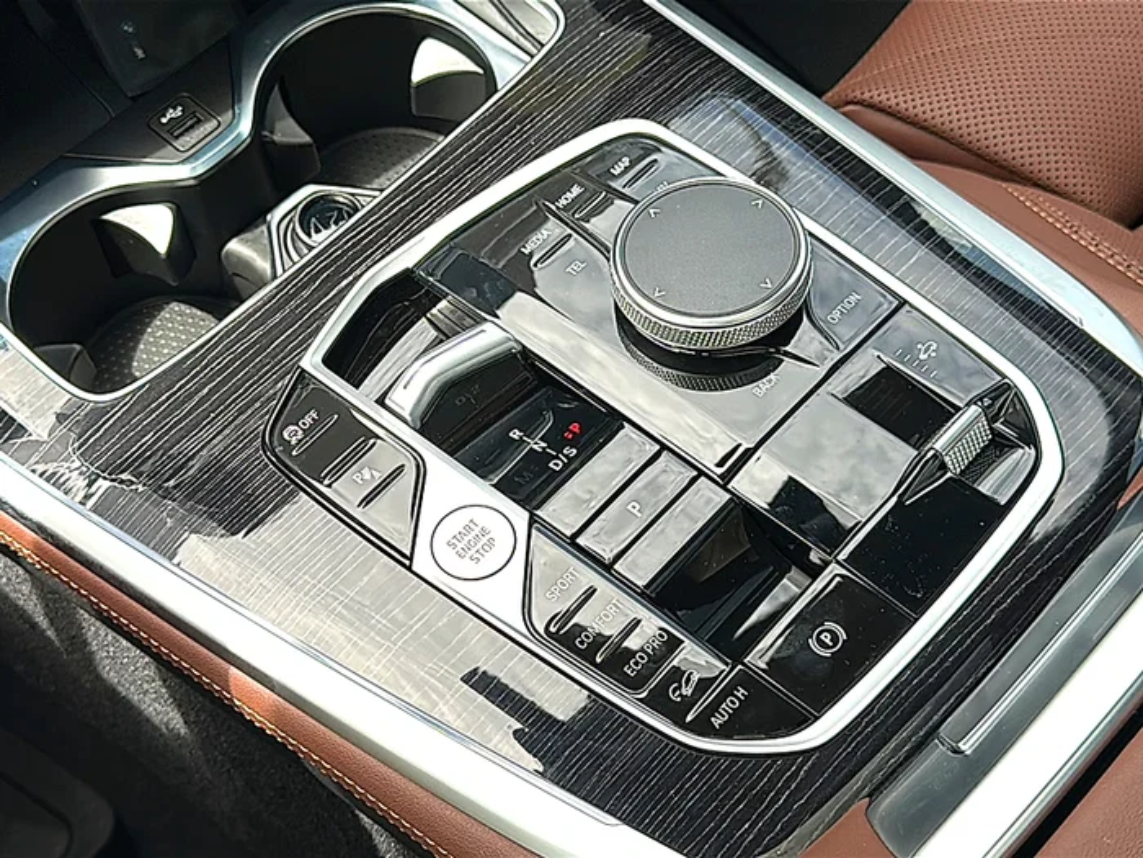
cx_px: 572
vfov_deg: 34.3
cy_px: 429
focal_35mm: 42
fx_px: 1387
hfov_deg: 44.8
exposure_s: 1/695
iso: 80
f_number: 1.78
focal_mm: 6.86
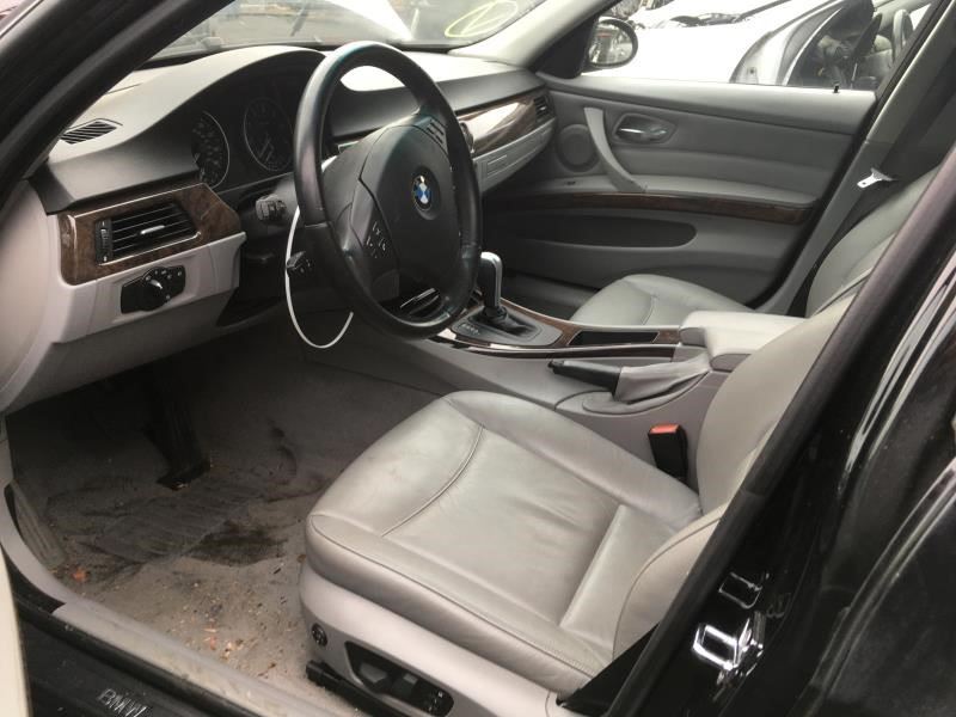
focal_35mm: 29
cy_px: 358
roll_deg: -4.5
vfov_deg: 48.2
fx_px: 801
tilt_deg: -25.0
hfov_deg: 61.7
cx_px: 478
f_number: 2.2
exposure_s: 1/60
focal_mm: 4.15
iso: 32
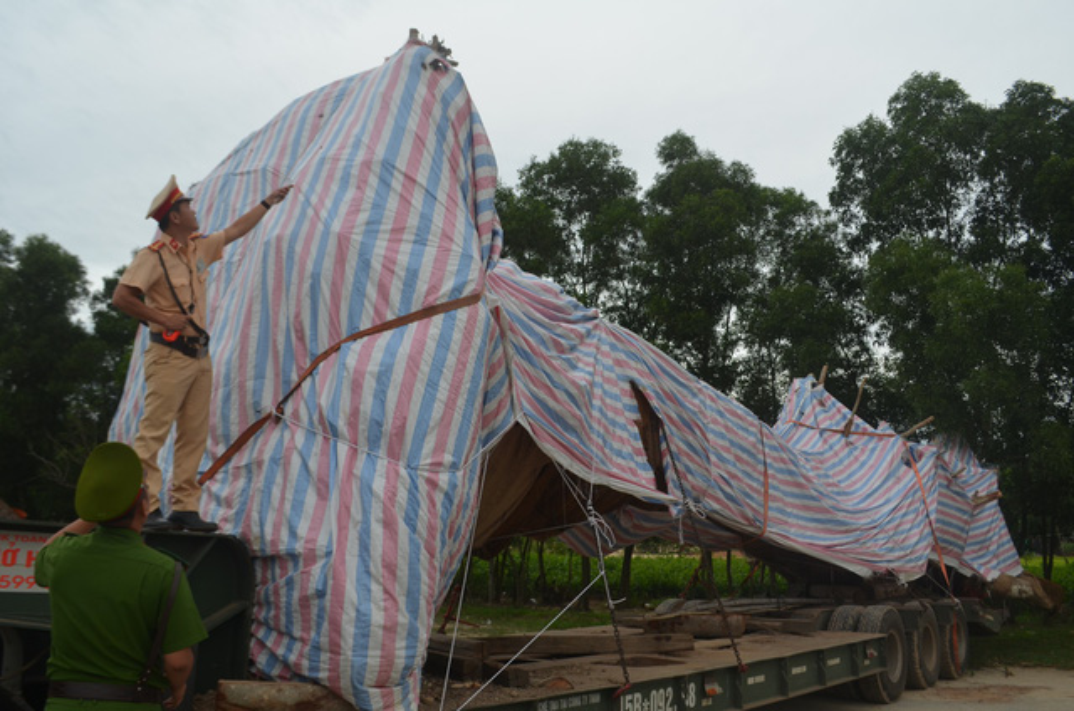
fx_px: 893
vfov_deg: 43.4
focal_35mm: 30
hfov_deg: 62.0
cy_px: 356
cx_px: 537
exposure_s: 1/200
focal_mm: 20
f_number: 6.3
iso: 200
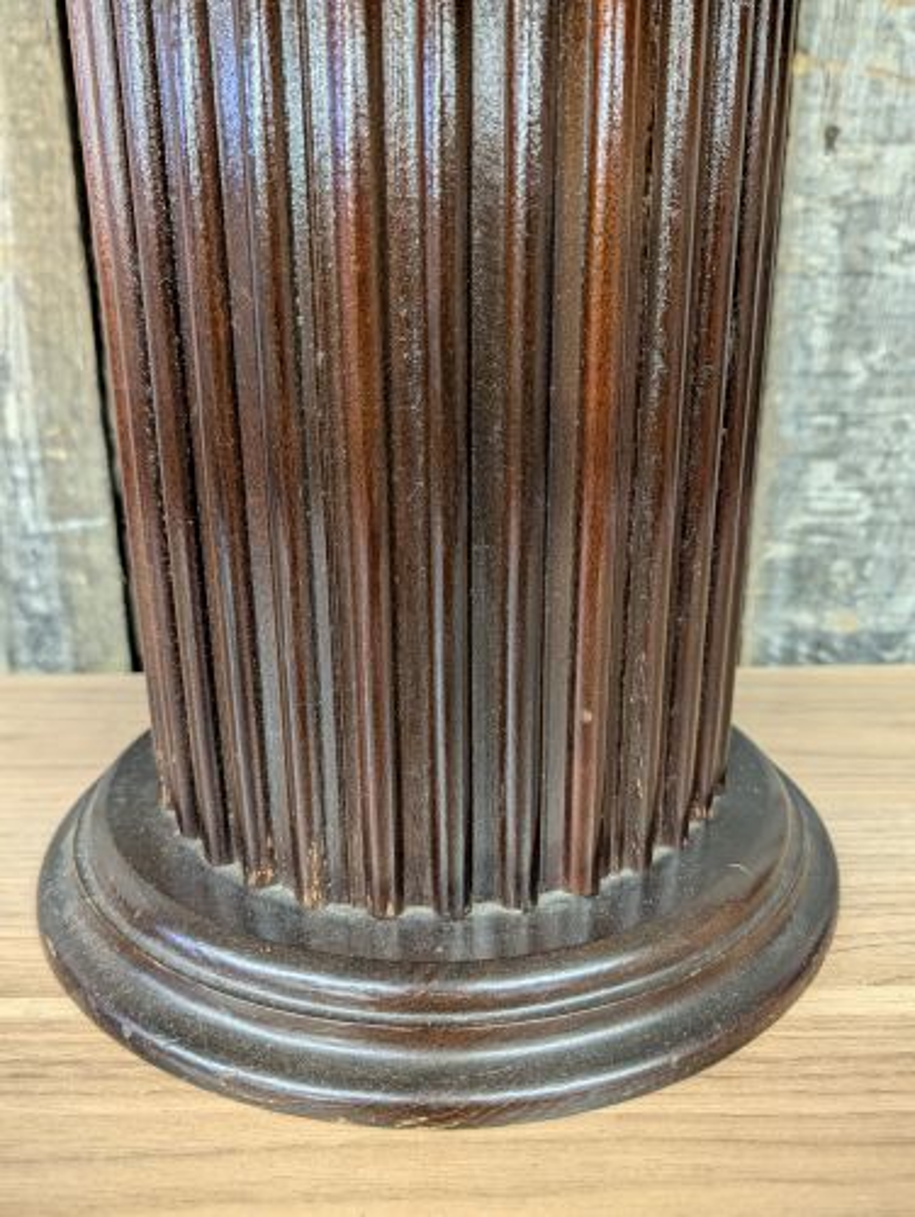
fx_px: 844
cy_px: 608
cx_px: 458
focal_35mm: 24
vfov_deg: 71.5
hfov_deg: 56.9
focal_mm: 6.9
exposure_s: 1/60
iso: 972
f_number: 1.68
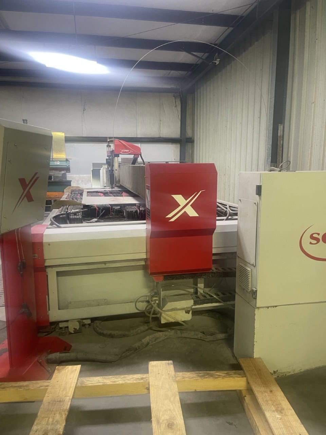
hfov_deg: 54.9
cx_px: 163
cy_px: 218
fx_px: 314
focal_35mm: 25
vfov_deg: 69.4
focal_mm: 5.1
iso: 250
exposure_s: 1/60
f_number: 1.6
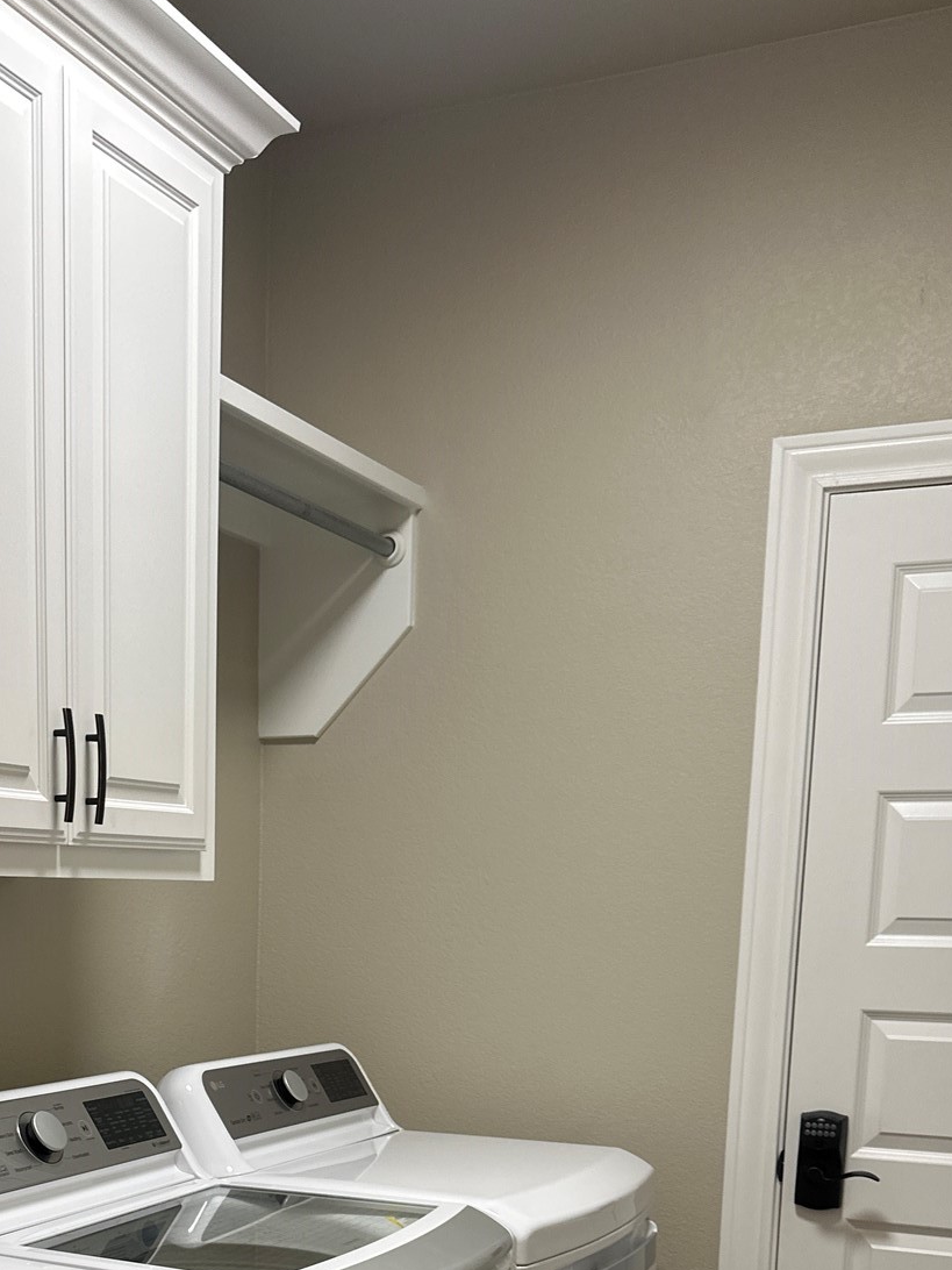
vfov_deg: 39.2
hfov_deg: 31.7
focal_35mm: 45
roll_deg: +0.5
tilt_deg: -8.9
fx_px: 1650
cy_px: 1136
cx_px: 259
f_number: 1.78
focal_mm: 6.86
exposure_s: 1/60
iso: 125
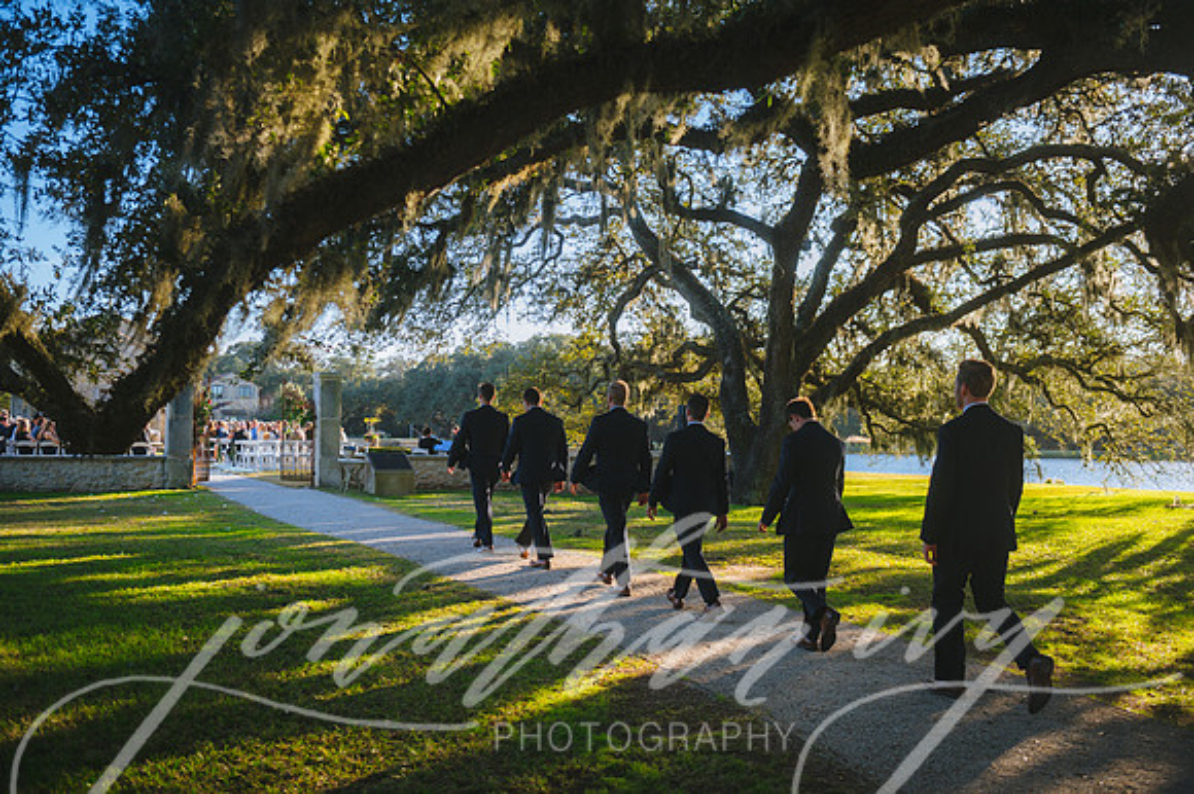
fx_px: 1193
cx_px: 597
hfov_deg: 53.2
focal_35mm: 36
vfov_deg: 36.8
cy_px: 397
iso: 100
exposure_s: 1/500
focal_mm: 36
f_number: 2.8
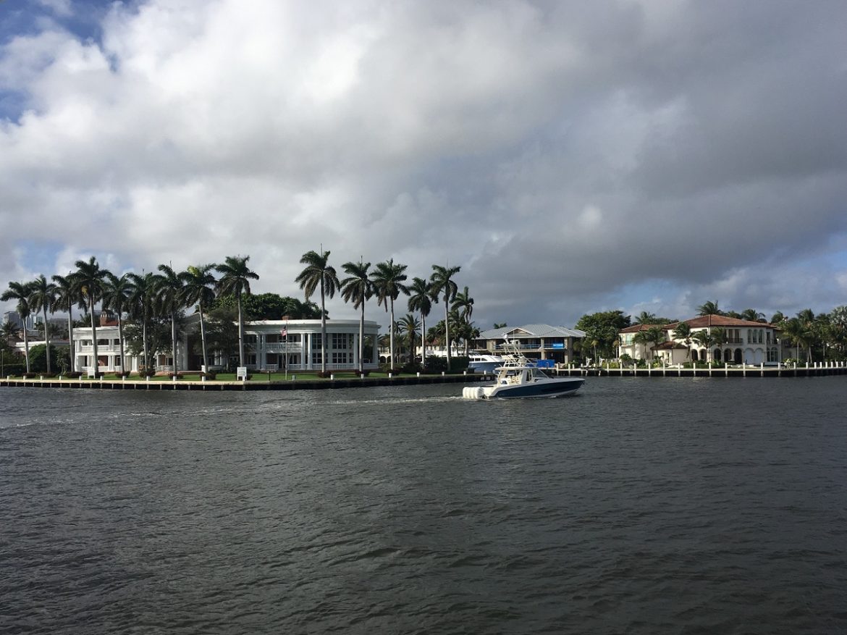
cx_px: 424
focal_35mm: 29
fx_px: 709
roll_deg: -0.1
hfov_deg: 61.7
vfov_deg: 48.2
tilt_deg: +4.2
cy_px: 318
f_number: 2.2
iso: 25
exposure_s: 1/3077
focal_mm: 4.15
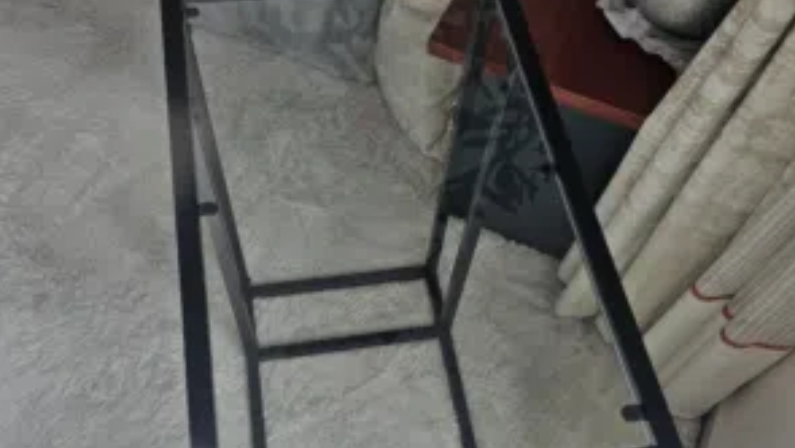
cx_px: 393
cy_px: 302
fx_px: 717
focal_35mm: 34
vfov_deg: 34.3
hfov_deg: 58.0
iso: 20
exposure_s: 1/100
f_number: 1.7
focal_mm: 6.3
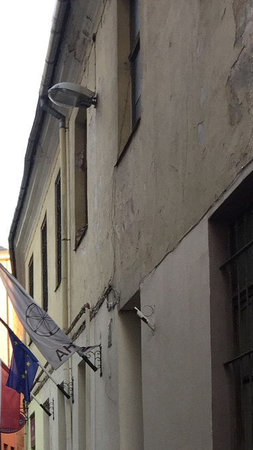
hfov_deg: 15.7
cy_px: 452
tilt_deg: +4.3
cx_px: -47
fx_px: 883
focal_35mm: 74
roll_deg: +1.6
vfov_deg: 27.0
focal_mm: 4.15
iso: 32
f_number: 2.2
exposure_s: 1/60
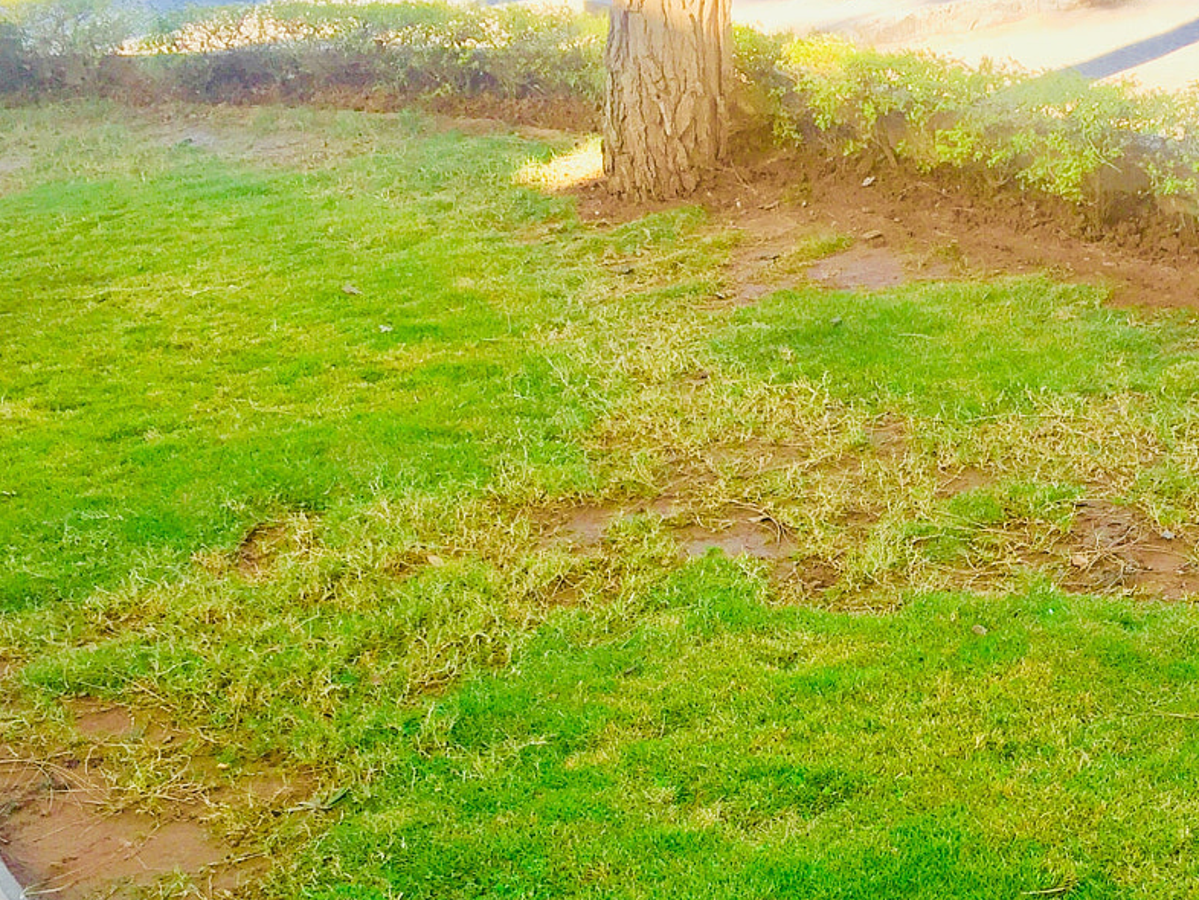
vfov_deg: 24.3
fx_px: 2044
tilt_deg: -26.3
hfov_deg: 32.1
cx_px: 905
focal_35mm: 59
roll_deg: +3.9
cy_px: 764
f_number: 2.2
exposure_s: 1/238
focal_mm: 4.15
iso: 32
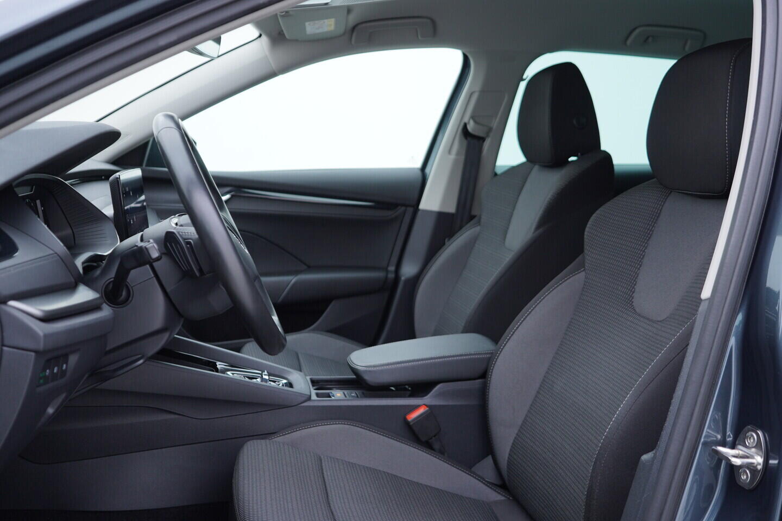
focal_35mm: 36
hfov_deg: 53.1
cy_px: 260
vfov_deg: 36.9
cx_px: 391
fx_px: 782
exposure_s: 1/40
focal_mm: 24
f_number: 2.8
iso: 125
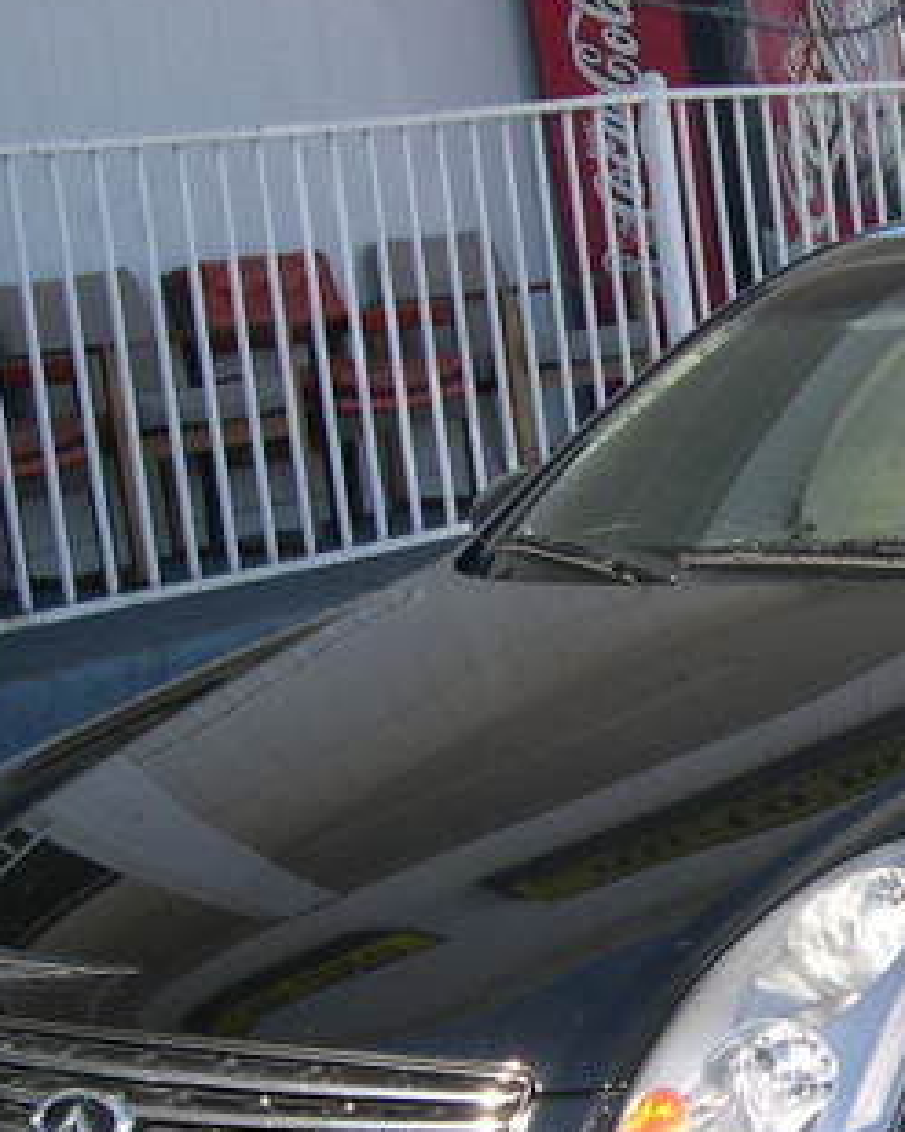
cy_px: 813
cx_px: 1022
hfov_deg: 15.5
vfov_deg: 19.9
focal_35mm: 96
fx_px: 3216
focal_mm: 8
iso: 100
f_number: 2.8
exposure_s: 1/569
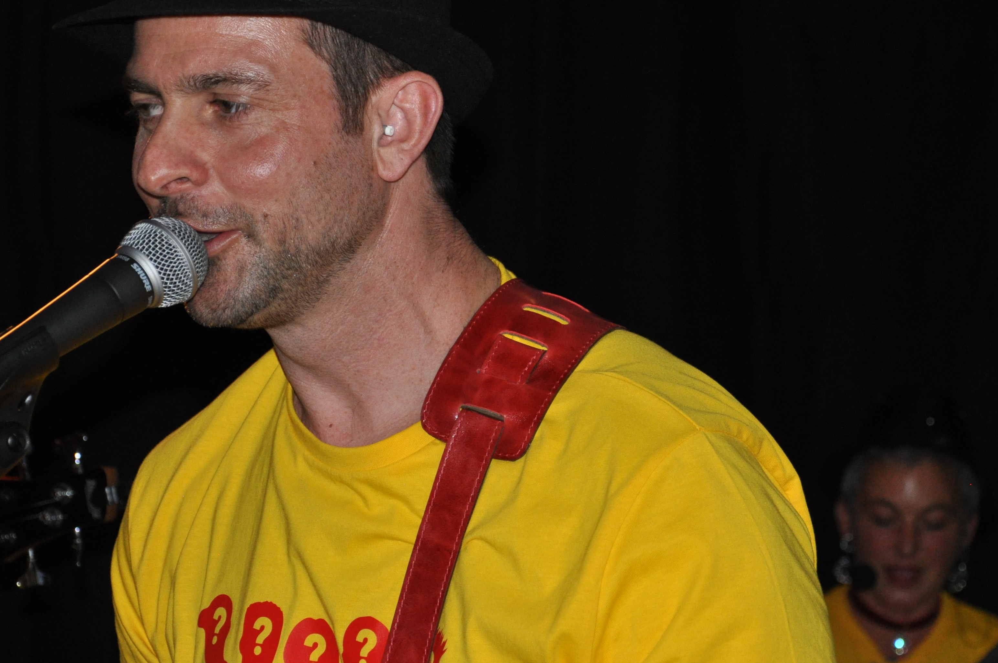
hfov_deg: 16.9
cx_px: 652
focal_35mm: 121
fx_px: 3350
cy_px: 312
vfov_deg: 11.3
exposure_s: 1/60
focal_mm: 58
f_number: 5
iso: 800
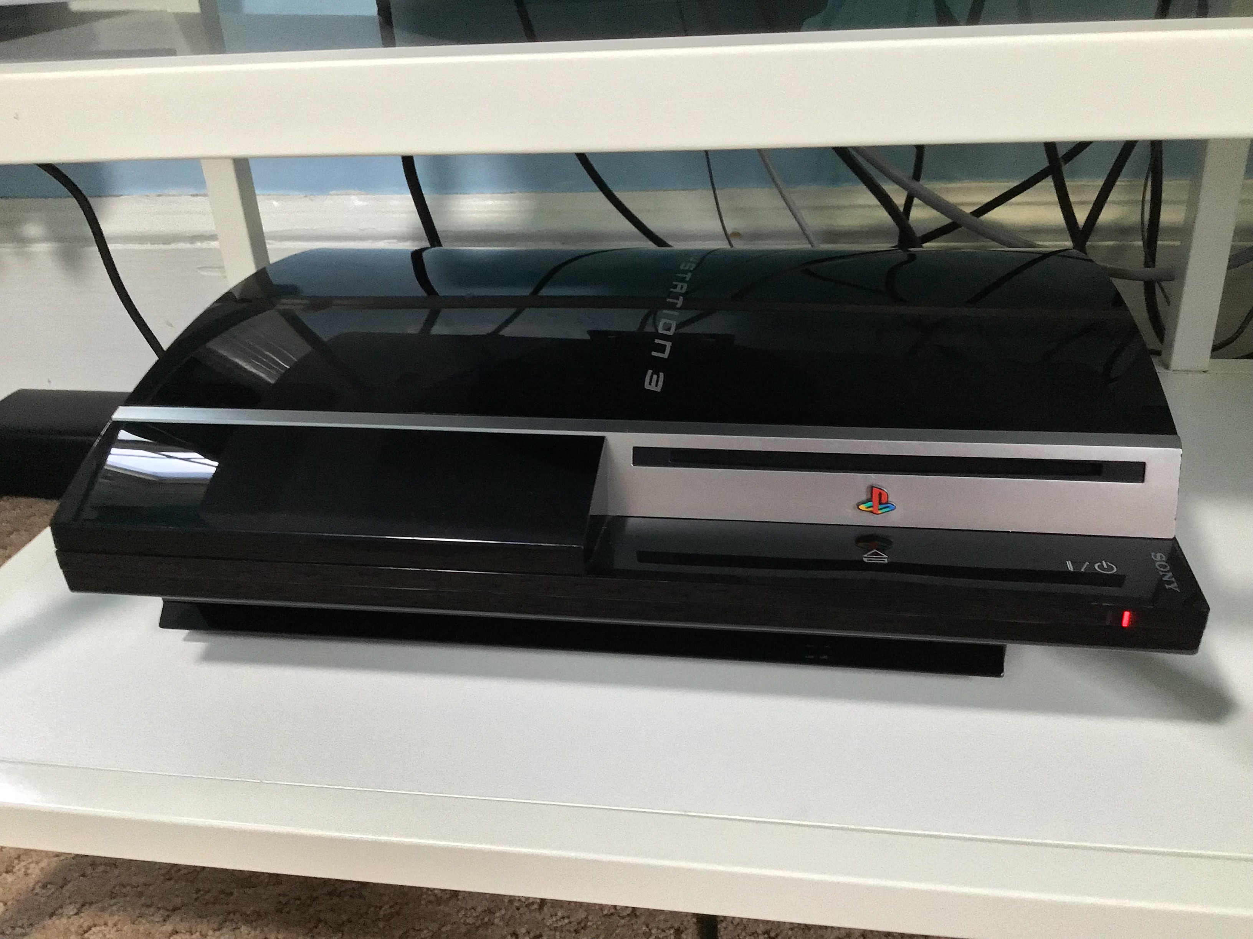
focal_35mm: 31
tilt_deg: -26.3
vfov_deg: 45.4
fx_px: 1122
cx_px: 626
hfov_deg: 58.4
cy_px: 470
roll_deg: +1.9
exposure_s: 1/15
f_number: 2.4
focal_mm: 3.3
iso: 250
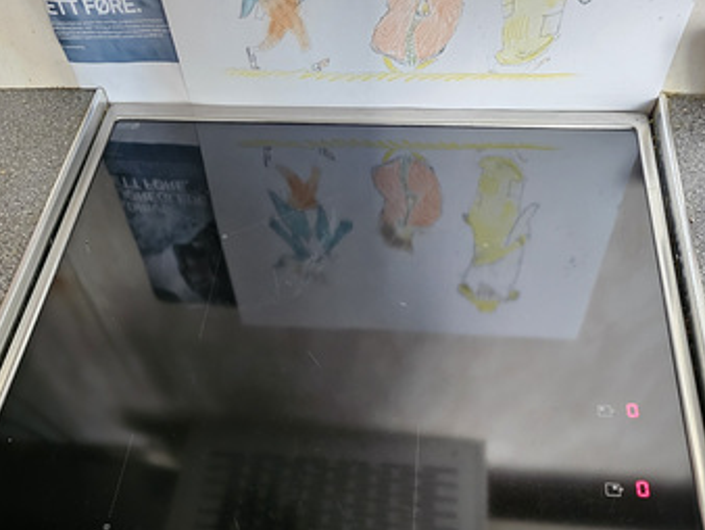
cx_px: 333
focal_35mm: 34
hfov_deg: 53.9
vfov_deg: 39.5
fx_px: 693
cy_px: 455
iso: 1250
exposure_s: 1/25
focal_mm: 6.3
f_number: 1.7
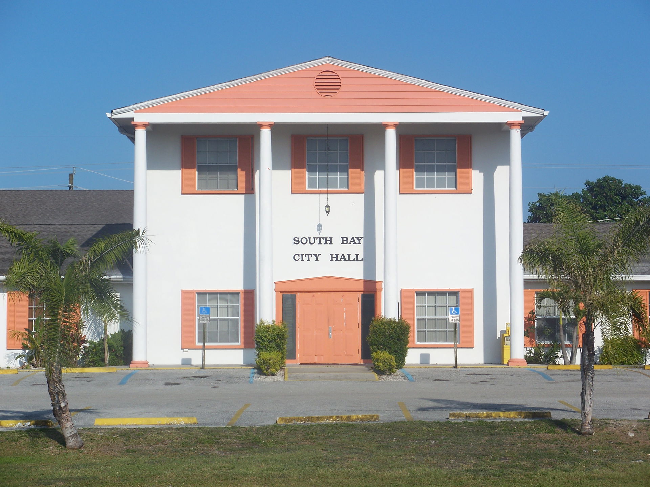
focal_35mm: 96
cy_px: 244
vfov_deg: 15.4
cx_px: 325
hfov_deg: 20.4
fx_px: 1803
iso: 64
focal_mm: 20.3
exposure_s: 1/640
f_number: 5
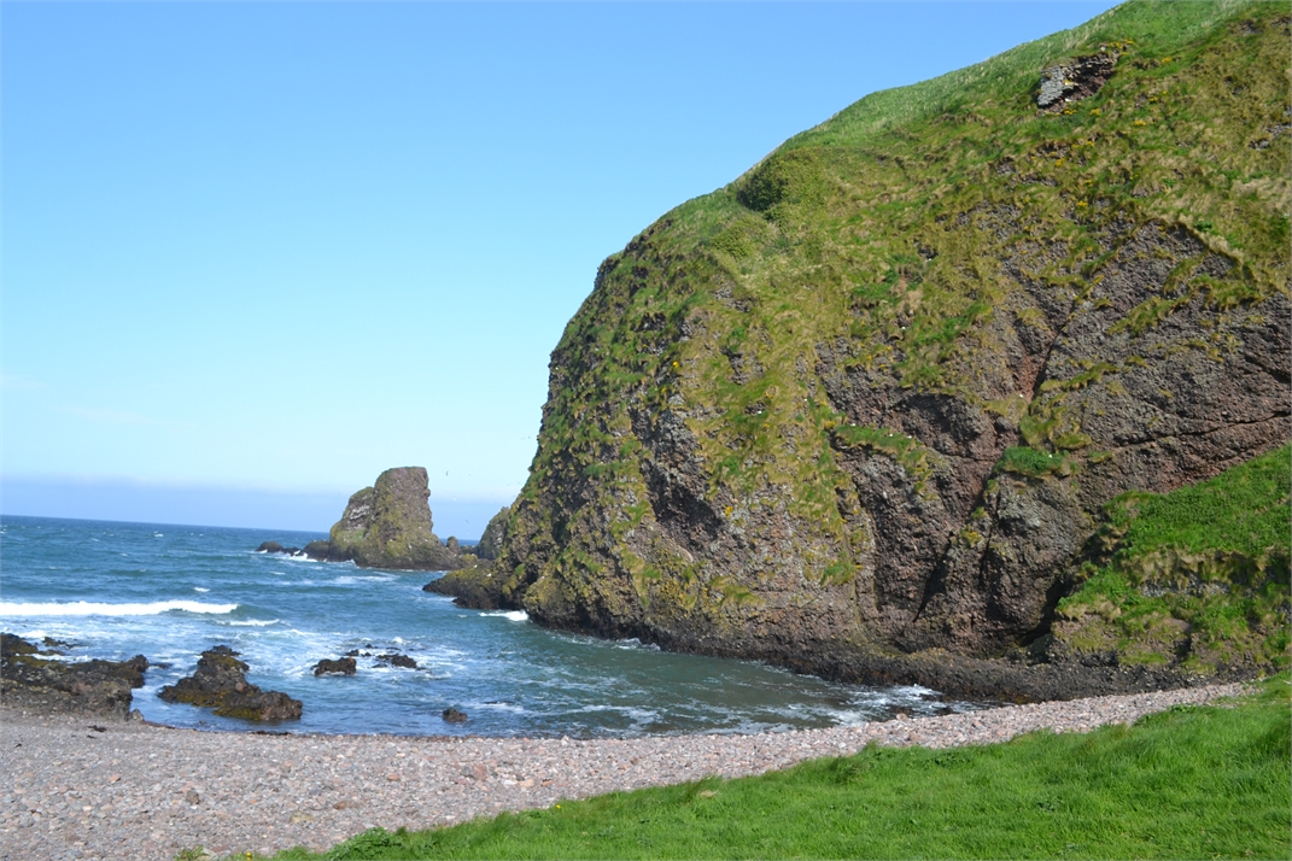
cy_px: 430
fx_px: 1184
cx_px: 646
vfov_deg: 40.0
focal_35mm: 33
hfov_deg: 57.2
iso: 100
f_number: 7.1
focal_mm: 22
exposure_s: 1/200
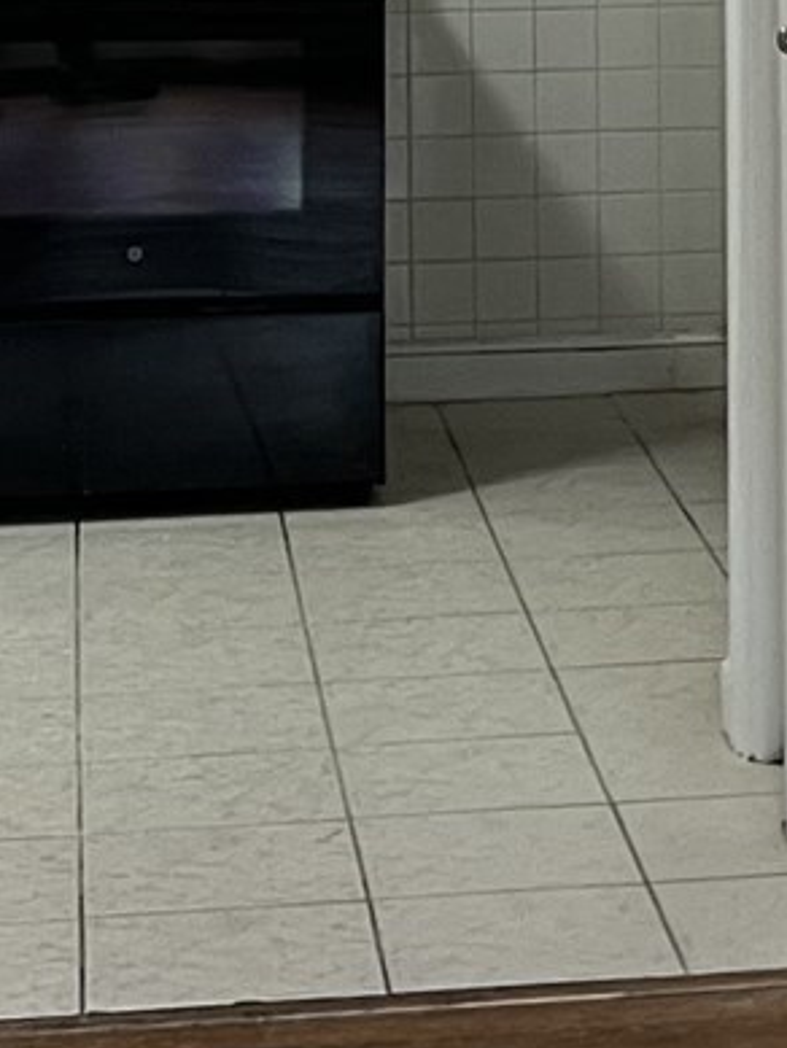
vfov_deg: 14.2
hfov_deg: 10.7
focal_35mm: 137
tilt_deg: -5.5
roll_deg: +0.3
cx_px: 860
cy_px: -27
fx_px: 4151
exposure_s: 1/60
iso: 160
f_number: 1.5
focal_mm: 5.7
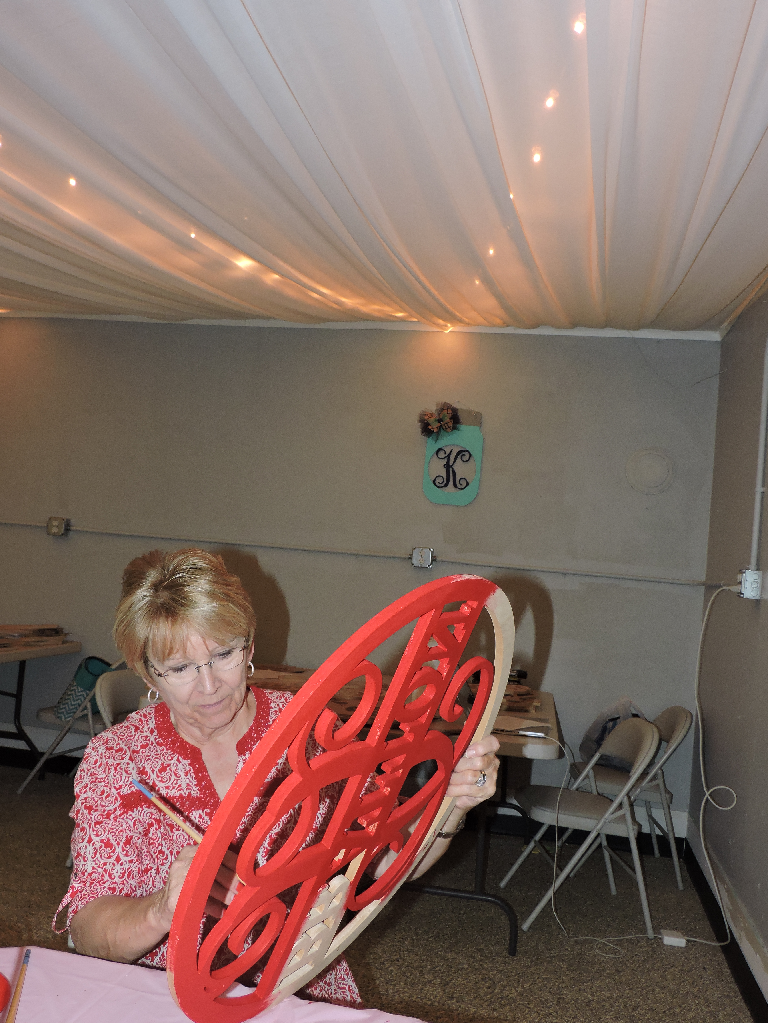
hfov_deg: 46.8
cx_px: 384
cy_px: 512
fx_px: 887
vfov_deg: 60.0
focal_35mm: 30
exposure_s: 1/30
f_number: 3.1
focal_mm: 5.4
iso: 200
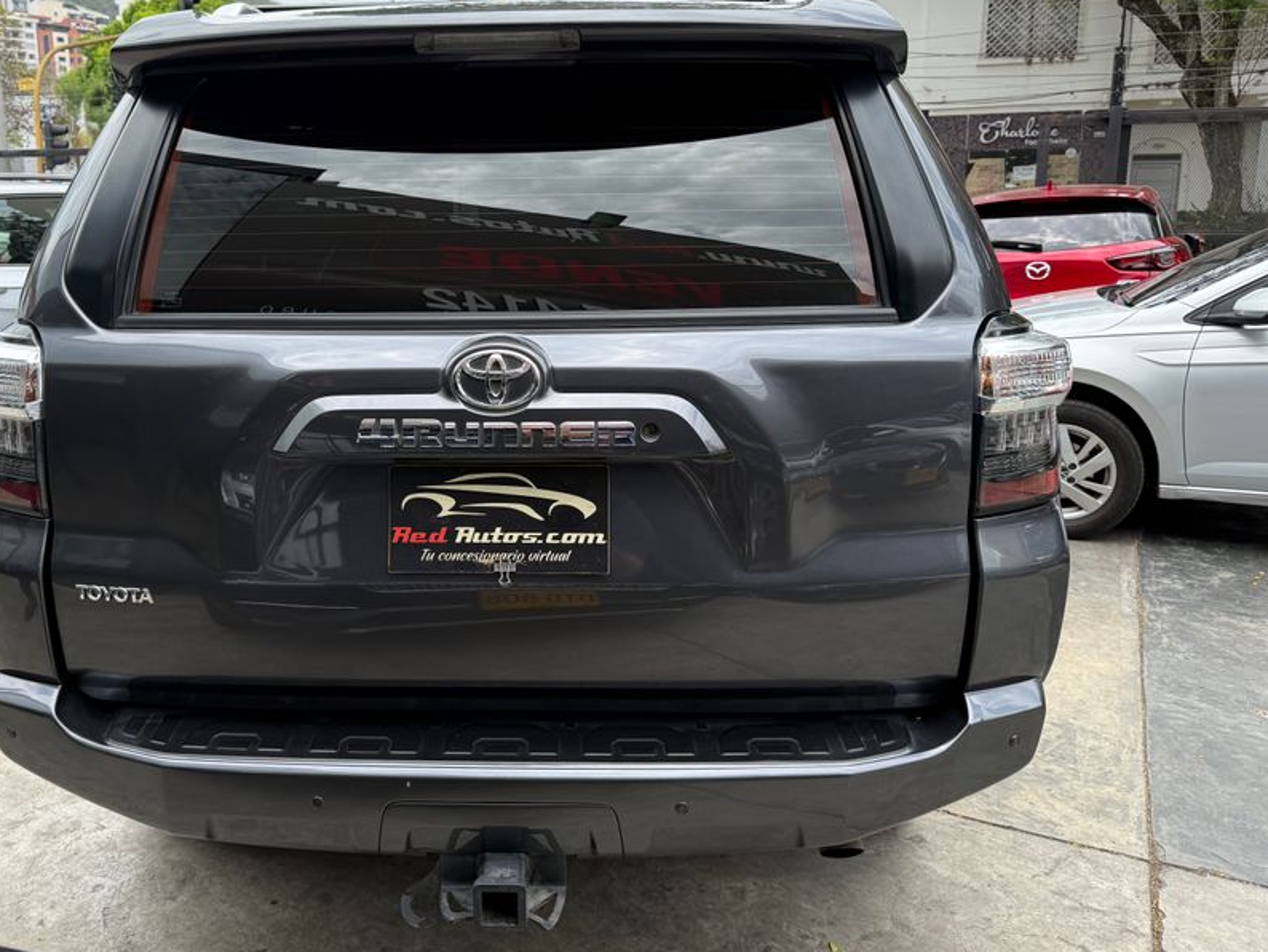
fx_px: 1063
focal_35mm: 29
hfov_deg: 61.2
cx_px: 516
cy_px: 406
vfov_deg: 48.1
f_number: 1.78
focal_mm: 6.76
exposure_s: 1/1727
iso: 100
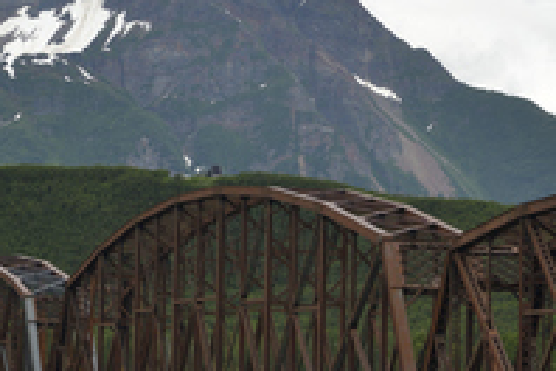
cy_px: 249
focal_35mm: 198
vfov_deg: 6.9
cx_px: 87
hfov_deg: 10.3
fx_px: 3058
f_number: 11
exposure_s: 1/80
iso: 72
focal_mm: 70
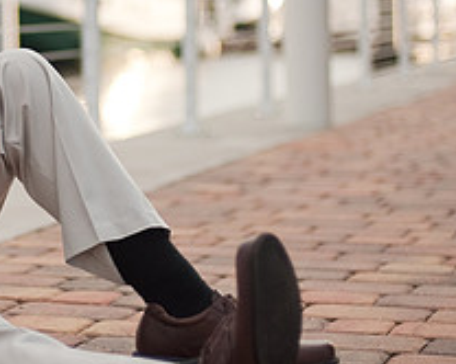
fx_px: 1766
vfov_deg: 11.7
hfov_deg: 14.6
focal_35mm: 131
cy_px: 53
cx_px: 44
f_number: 1.8
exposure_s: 1/3200
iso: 200
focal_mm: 50
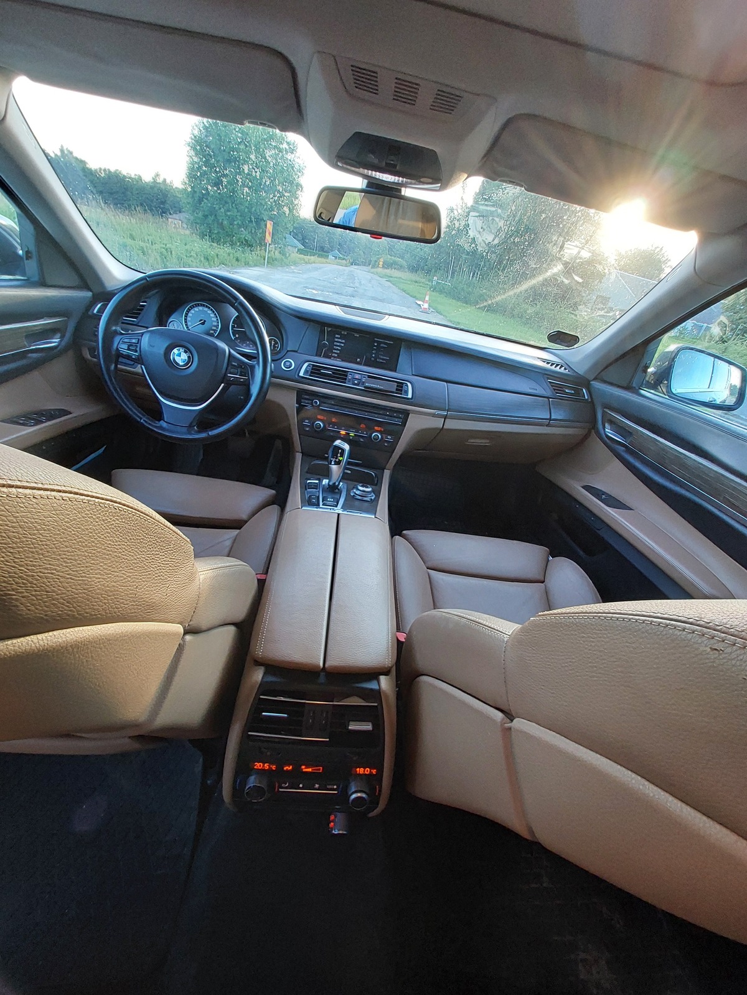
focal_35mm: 13
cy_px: 498
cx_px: 374
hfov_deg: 89.9
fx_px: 374
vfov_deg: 106.2
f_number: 2.2
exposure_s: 1/50
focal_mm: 1.42
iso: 125
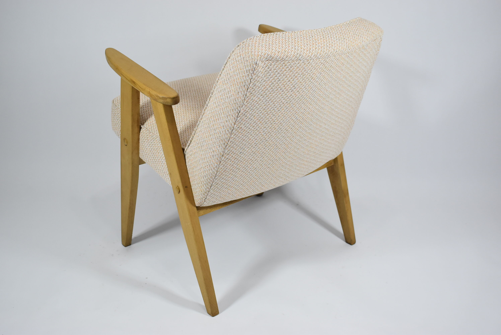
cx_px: 250
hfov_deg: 43.6
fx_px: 627
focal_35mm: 45
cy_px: 168
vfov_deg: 29.9
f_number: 5
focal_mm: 30
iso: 800
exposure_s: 1/125
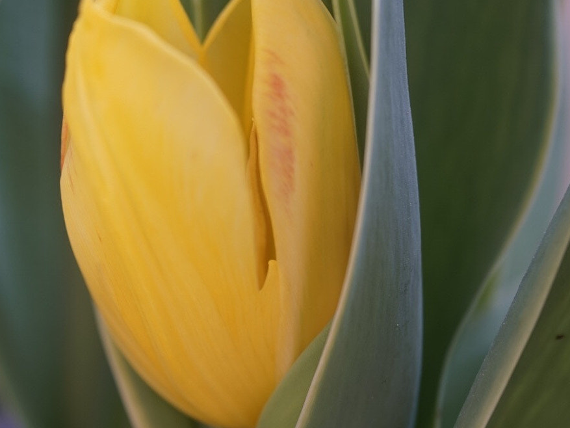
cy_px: 219
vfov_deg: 18.7
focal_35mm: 79
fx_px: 1301
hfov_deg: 24.3
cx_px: 119
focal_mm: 30
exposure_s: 1/250
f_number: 4
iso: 100
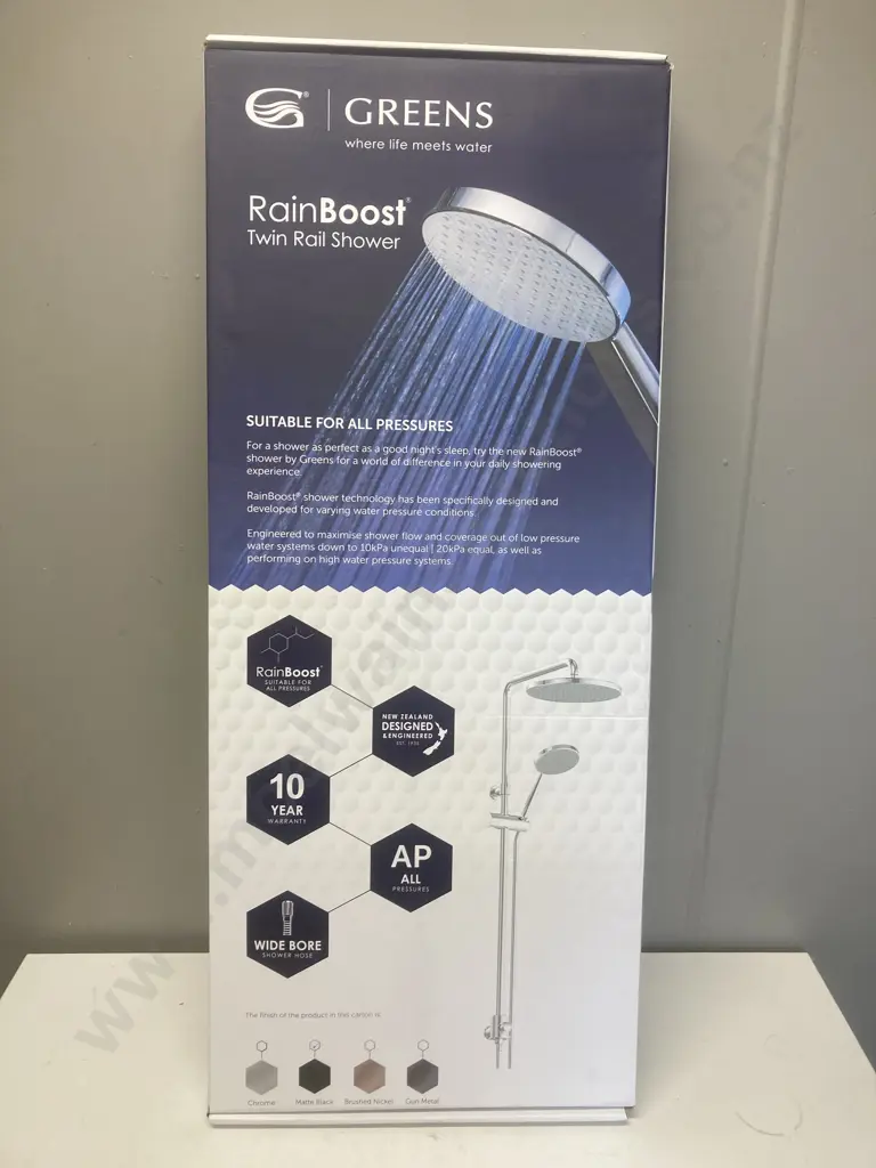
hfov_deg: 49.7
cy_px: 584
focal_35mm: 28
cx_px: 438
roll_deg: -1.3
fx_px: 945
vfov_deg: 63.4
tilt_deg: -14.7
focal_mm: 3.99
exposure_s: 1/50
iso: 40
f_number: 1.8
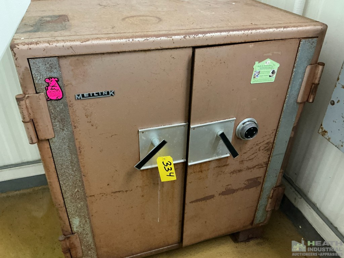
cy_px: 129
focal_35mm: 28
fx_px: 278
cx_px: 172
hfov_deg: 63.4
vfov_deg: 49.7
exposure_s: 1/30
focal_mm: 3
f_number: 1.8
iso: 320
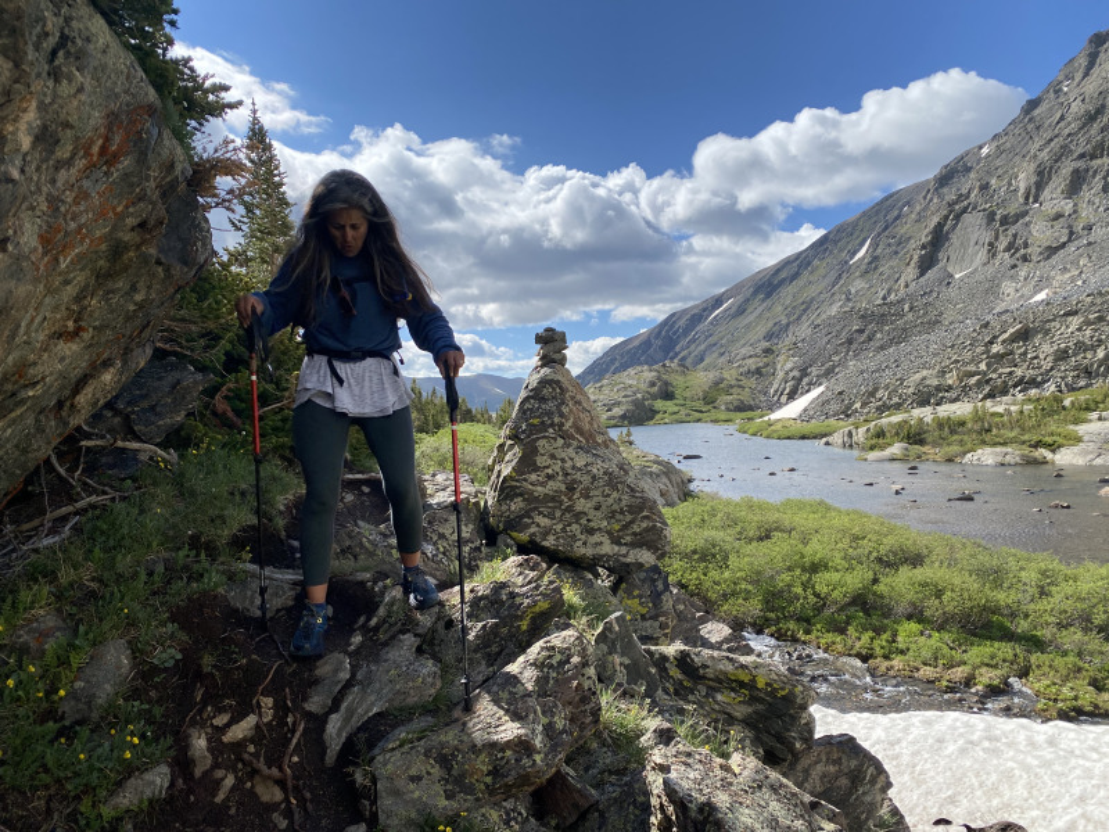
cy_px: 416
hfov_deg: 67.3
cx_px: 554
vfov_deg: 53.1
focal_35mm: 26
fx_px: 833
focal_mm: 4.25
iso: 32
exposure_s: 1/2463
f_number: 1.8
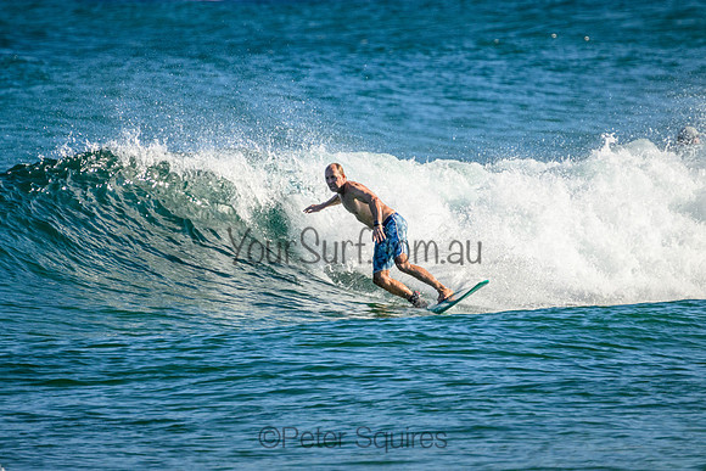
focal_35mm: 853
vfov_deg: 1.6
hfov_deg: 2.4
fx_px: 16731
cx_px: 330
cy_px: 220
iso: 720
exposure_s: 1/2000
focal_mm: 800
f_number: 11
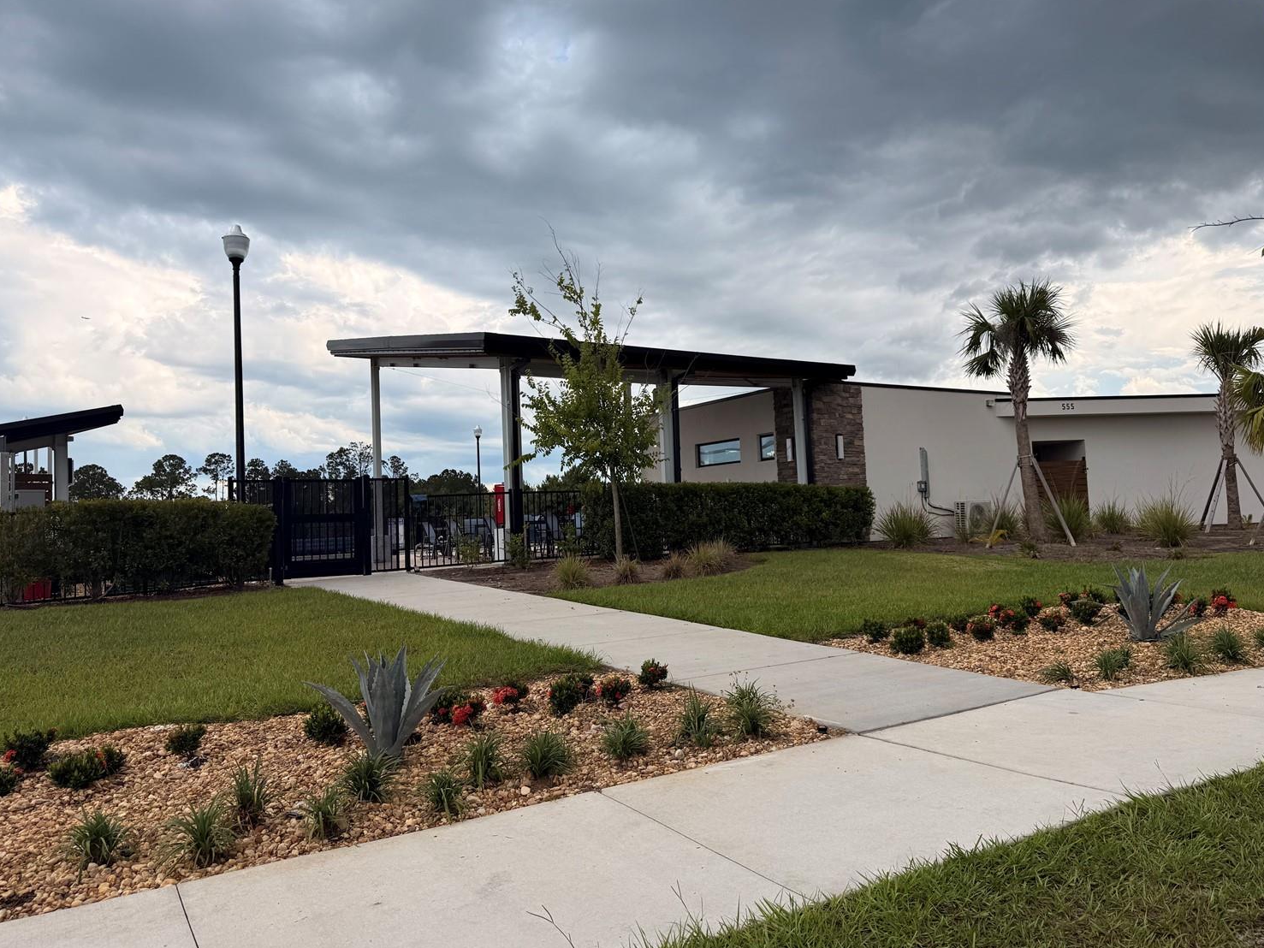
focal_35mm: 26
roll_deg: +2.1
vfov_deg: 53.1
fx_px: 949
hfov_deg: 67.2
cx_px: 668
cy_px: 466
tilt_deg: +4.5
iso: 80
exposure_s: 1/2907
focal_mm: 6.76
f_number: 1.78
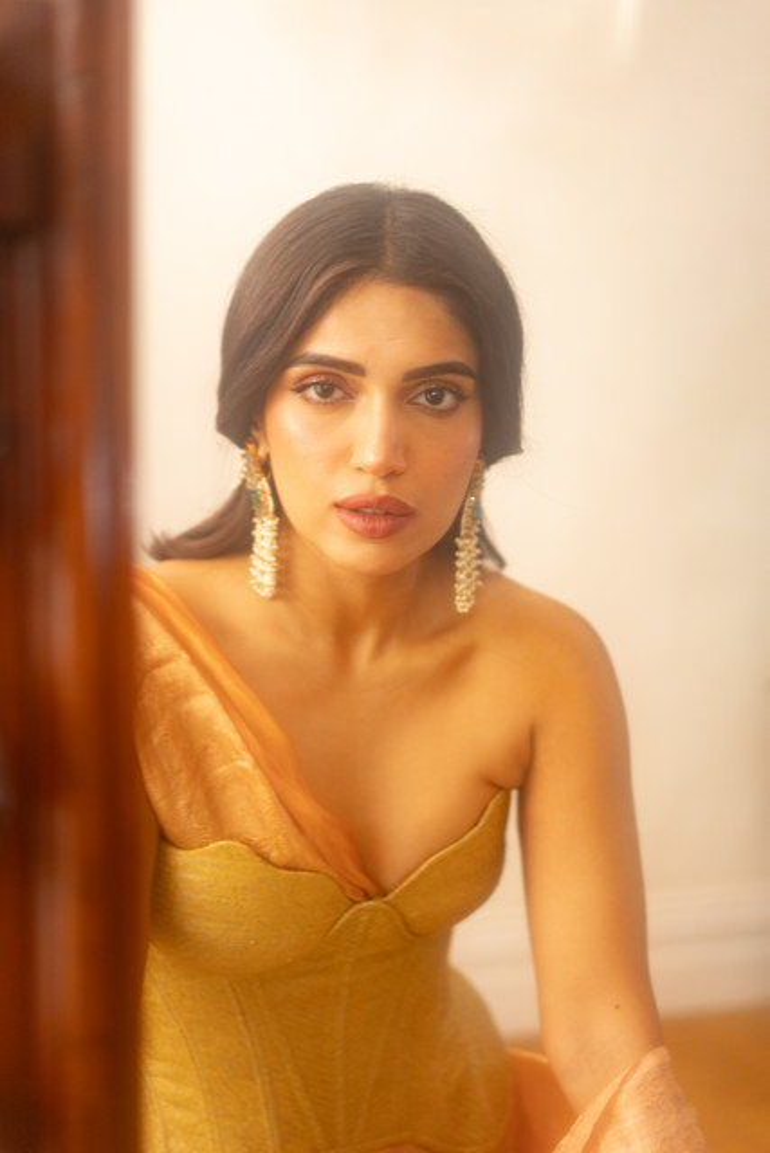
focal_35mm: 55
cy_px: 576
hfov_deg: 24.6
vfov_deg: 36.2
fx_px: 1763
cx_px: 385
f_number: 1.8
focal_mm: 55
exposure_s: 1/10
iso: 400
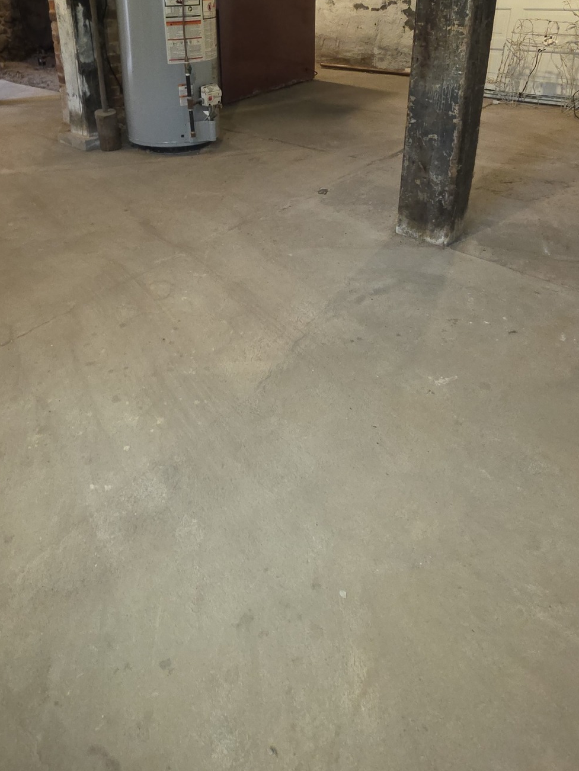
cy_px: 171
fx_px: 513
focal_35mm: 23
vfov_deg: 68.0
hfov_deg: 58.8
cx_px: 263
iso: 200
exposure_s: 1/30
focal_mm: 2.2
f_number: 1.9
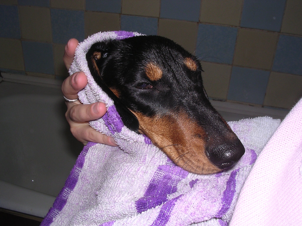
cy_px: 113
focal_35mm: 38
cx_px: 151
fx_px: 332
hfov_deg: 49.0
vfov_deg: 37.7
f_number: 5.6
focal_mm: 5.8
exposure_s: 1/60.1
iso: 100
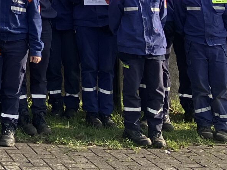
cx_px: -205
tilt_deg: +6.8
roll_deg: -1.0
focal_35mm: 122
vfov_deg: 11.1
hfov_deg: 14.0
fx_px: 800
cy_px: -159
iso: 32
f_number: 1.8
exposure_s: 1/867
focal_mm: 3.99
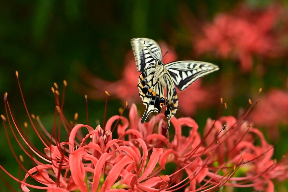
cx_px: 144
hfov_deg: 13.1
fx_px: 1256
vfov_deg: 8.7
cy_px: 96
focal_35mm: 157
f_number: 7.1
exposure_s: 1/1250
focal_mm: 105
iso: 12800
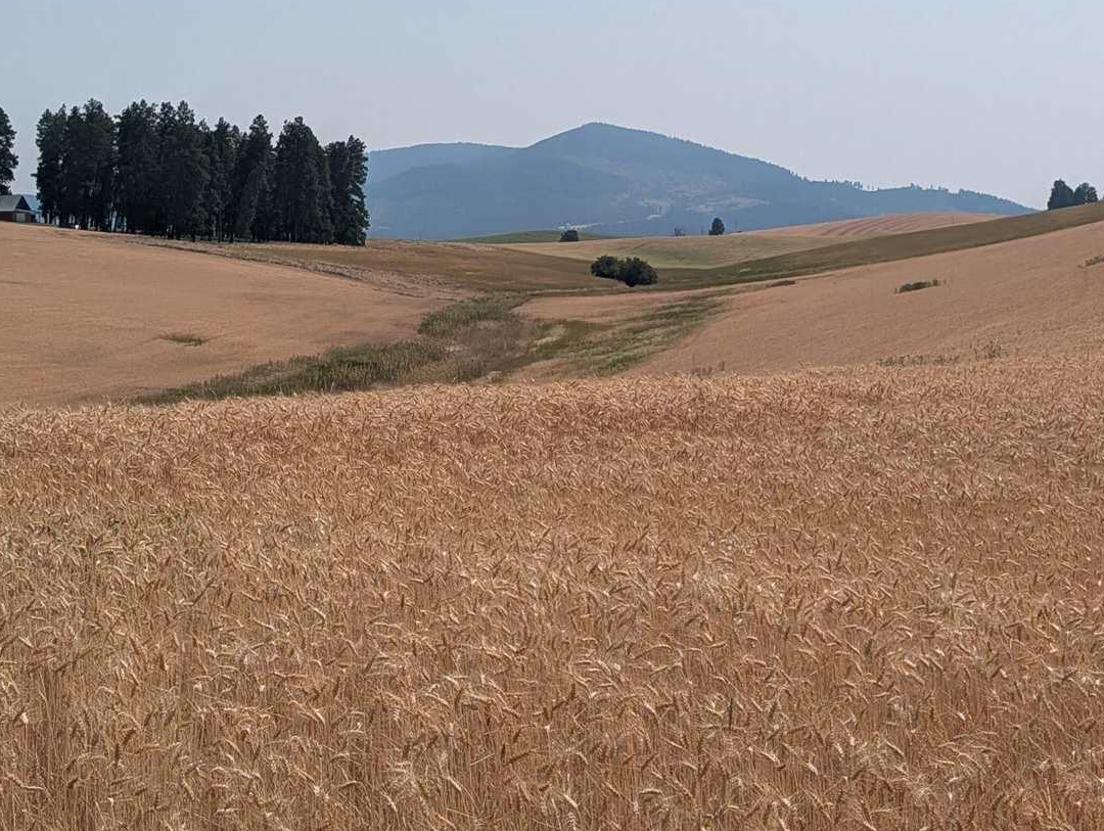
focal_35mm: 68
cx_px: 350
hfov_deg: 28.3
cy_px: 305
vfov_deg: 21.6
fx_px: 2172
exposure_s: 1/2037
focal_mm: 6.9
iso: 22
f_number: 1.68
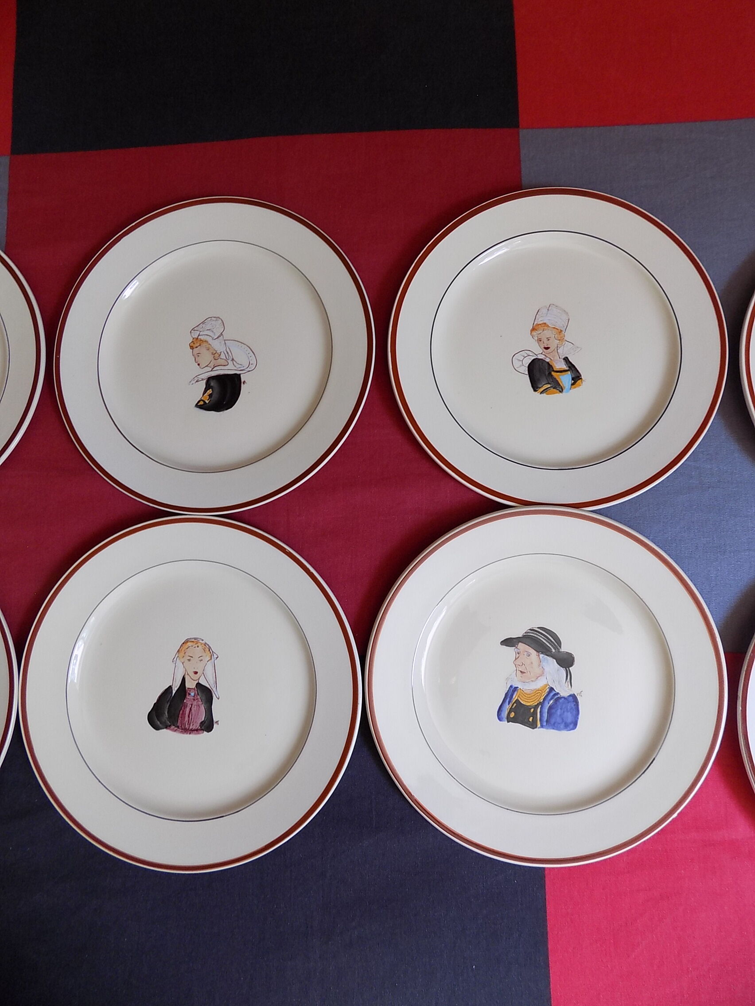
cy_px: 503
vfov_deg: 73.9
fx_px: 669
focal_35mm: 23
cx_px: 378
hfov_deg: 58.9
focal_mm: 4
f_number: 3.1
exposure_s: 1/30
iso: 100
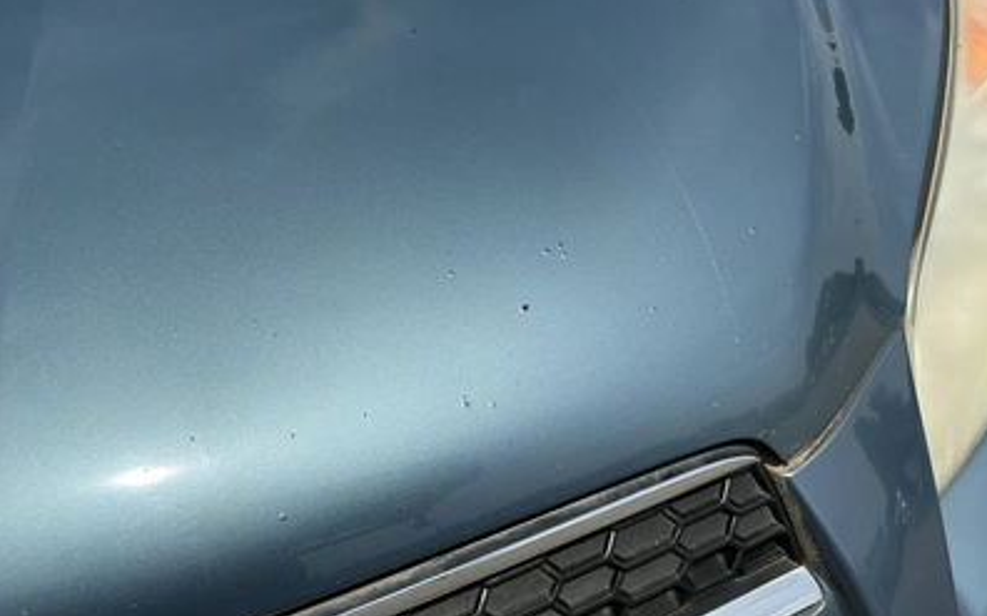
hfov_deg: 62.9
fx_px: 807
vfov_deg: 41.8
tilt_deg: -41.3
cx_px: 496
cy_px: 322
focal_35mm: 30
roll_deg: +0.9
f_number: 1.8
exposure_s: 1/3322
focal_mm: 3
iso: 25
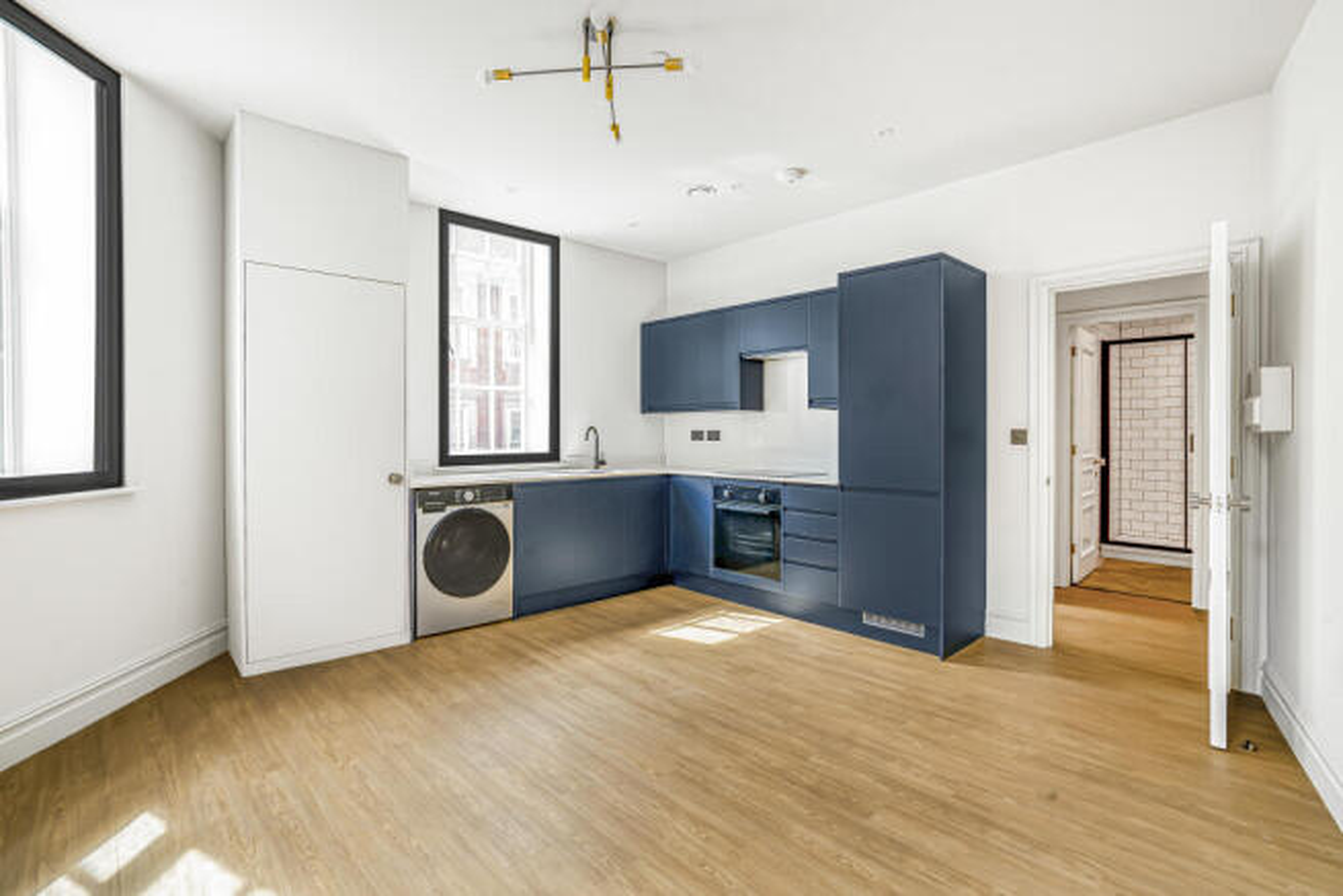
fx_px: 597
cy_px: 448
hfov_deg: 96.7
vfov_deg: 73.8
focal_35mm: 16
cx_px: 672
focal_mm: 16
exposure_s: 1/30
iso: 100
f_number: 11
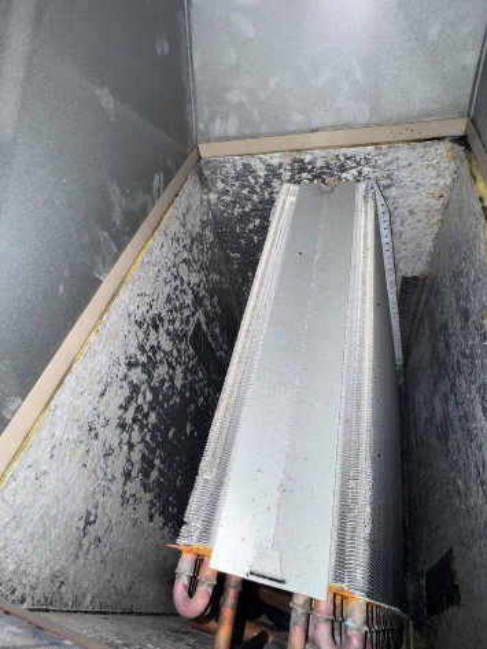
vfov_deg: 67.3
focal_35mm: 26
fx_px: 487
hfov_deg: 53.1
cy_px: 324
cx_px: 244
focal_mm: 4.2
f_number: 1.8
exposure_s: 1/758
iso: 32
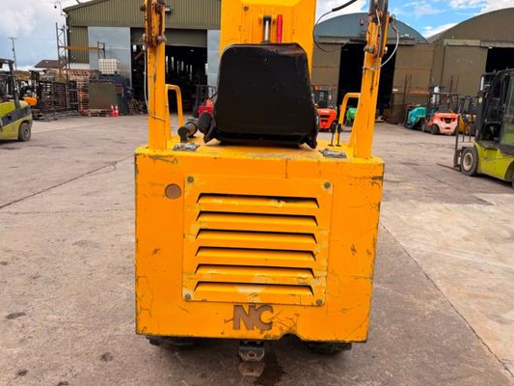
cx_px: 260
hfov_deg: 65.3
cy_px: 180
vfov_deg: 51.3
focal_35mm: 27
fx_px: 401
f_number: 1.78
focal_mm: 6.76
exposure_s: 1/2801
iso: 80
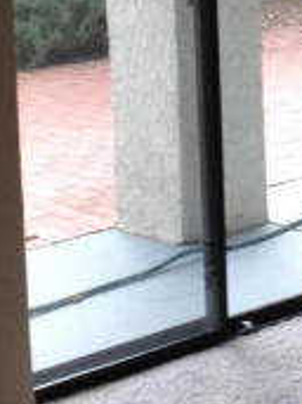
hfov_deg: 9.3
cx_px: 356
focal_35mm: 157
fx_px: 1829
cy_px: 9
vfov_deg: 12.5
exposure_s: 1/144
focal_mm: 4.28
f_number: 2.4
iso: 50
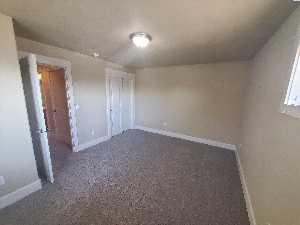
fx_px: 113
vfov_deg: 89.9
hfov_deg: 106.2
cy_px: 112
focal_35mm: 13
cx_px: 150
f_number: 2.2
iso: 400
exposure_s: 1/60
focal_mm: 1.8
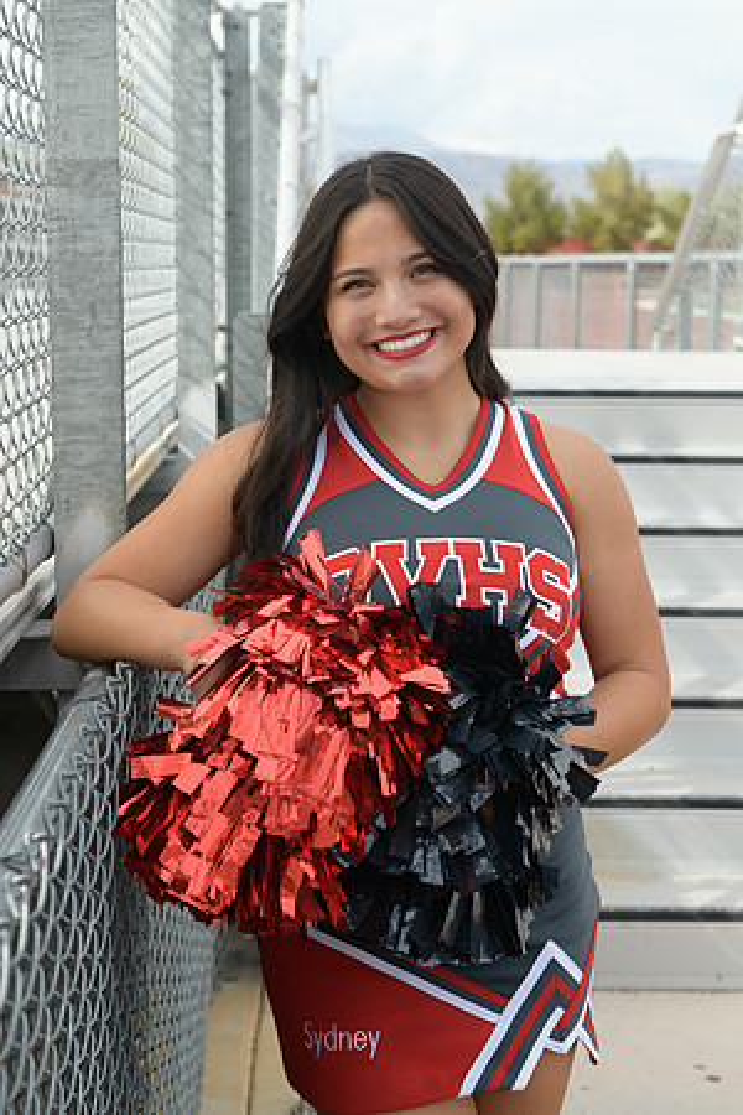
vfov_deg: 32.4
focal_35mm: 62
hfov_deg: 21.9
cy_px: 558
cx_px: 372
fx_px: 1919
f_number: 5.6
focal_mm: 62
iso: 800
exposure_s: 1/1250
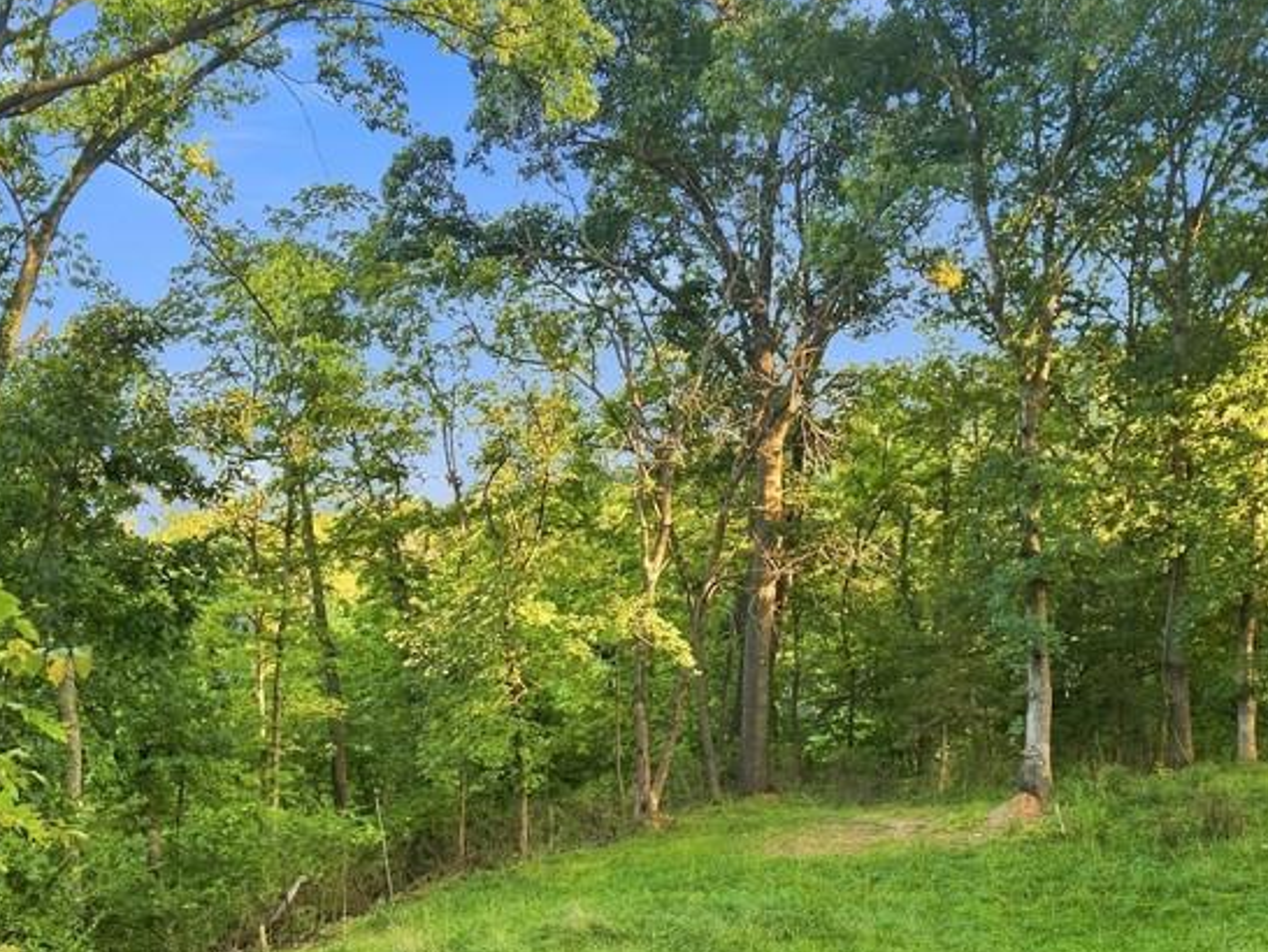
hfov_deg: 42.0
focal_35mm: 45
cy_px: 706
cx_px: 541
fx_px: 1649
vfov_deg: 31.7
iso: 320
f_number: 1.8
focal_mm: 8.7
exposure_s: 1/100
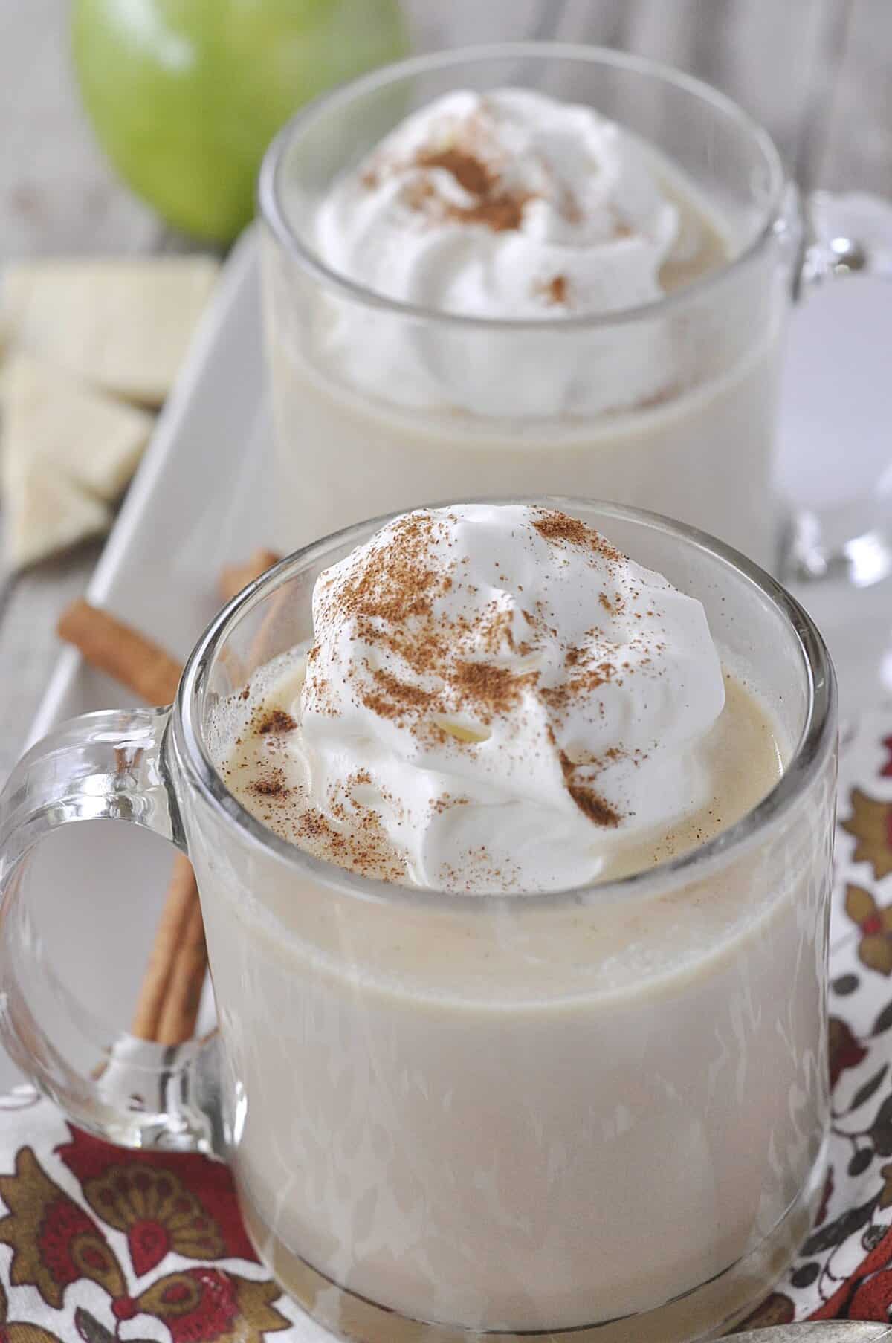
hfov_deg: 18.1
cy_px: 672
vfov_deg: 27.0
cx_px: 446
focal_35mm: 75
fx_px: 2795
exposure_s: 1/500
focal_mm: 50
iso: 1250
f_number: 5
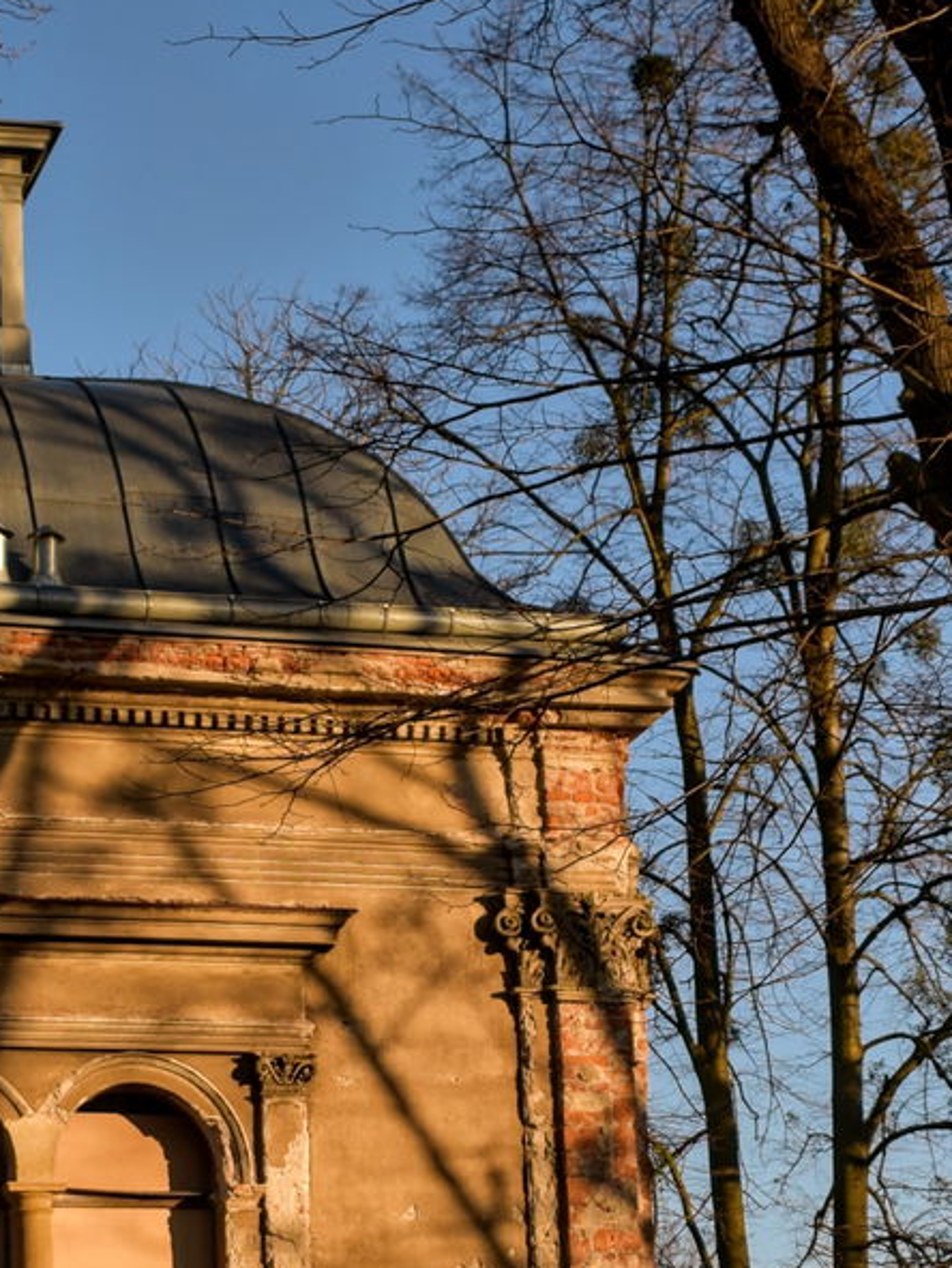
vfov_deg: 18.7
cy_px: 1141
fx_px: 3773
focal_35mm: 103
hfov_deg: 14.4
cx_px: 500
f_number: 3.8
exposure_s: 1/640
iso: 100
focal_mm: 22
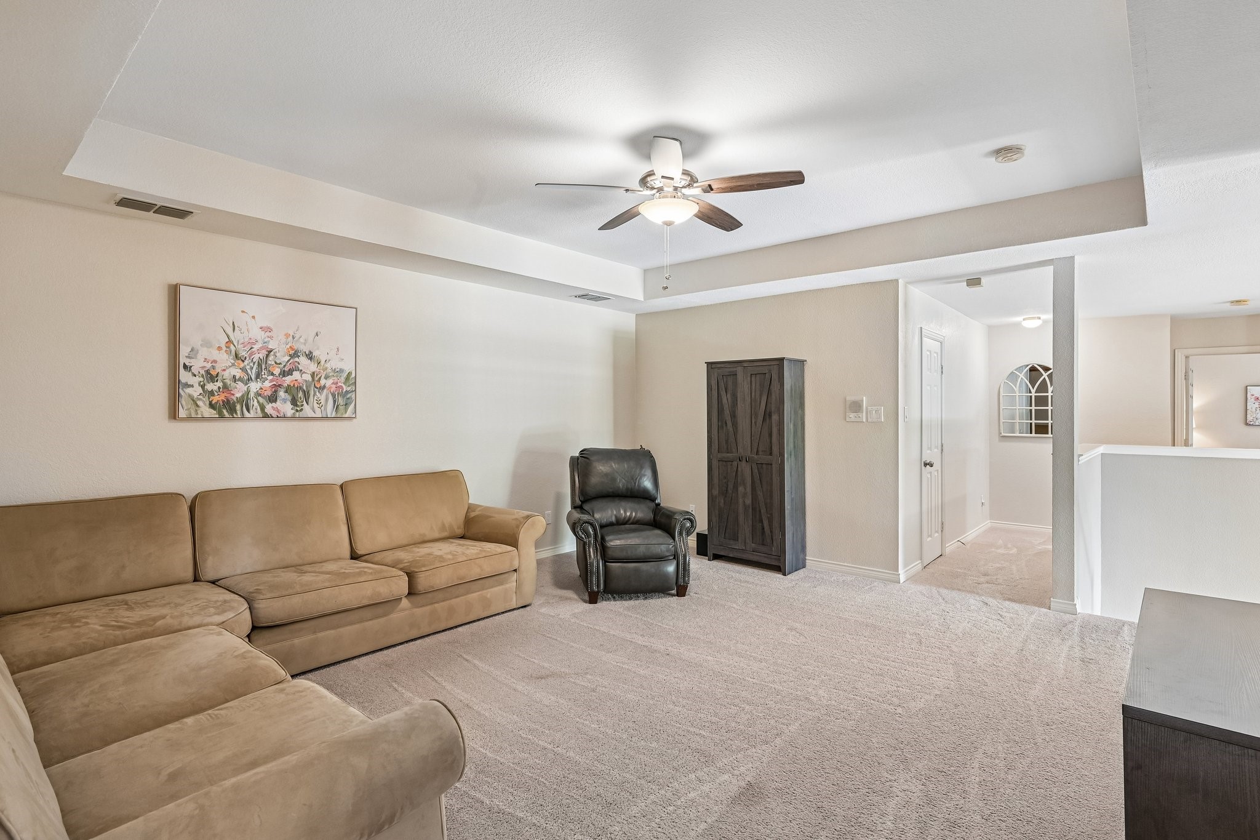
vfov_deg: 70.4
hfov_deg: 93.3
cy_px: 420
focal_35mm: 17
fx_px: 595
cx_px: 630
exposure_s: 1/4
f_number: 8
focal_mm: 17
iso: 400
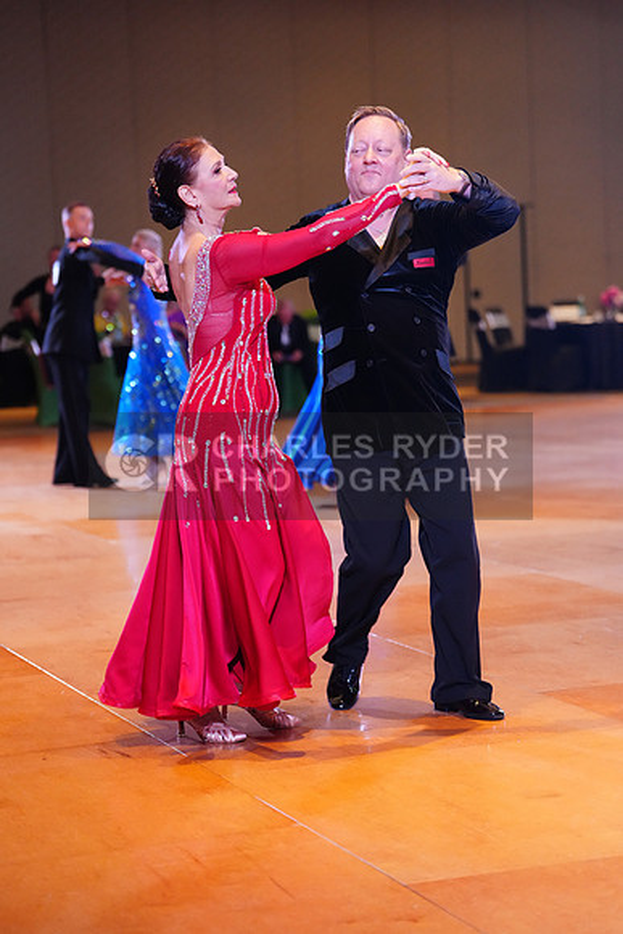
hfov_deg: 16.1
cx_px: 312
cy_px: 467
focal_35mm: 85
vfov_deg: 23.9
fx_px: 2205
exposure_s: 1/400
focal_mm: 85
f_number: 2.8
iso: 5000
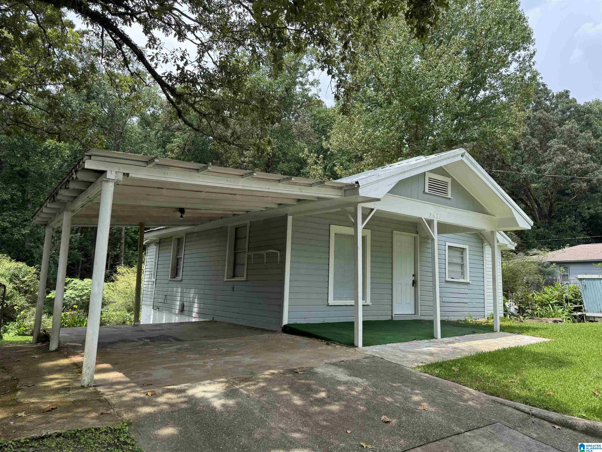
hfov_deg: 71.6
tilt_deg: +8.0
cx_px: 301
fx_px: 417
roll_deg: -1.9
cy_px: 226
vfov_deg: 56.8
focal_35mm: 24
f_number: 1.78
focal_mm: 6.76
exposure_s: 1/1059
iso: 80
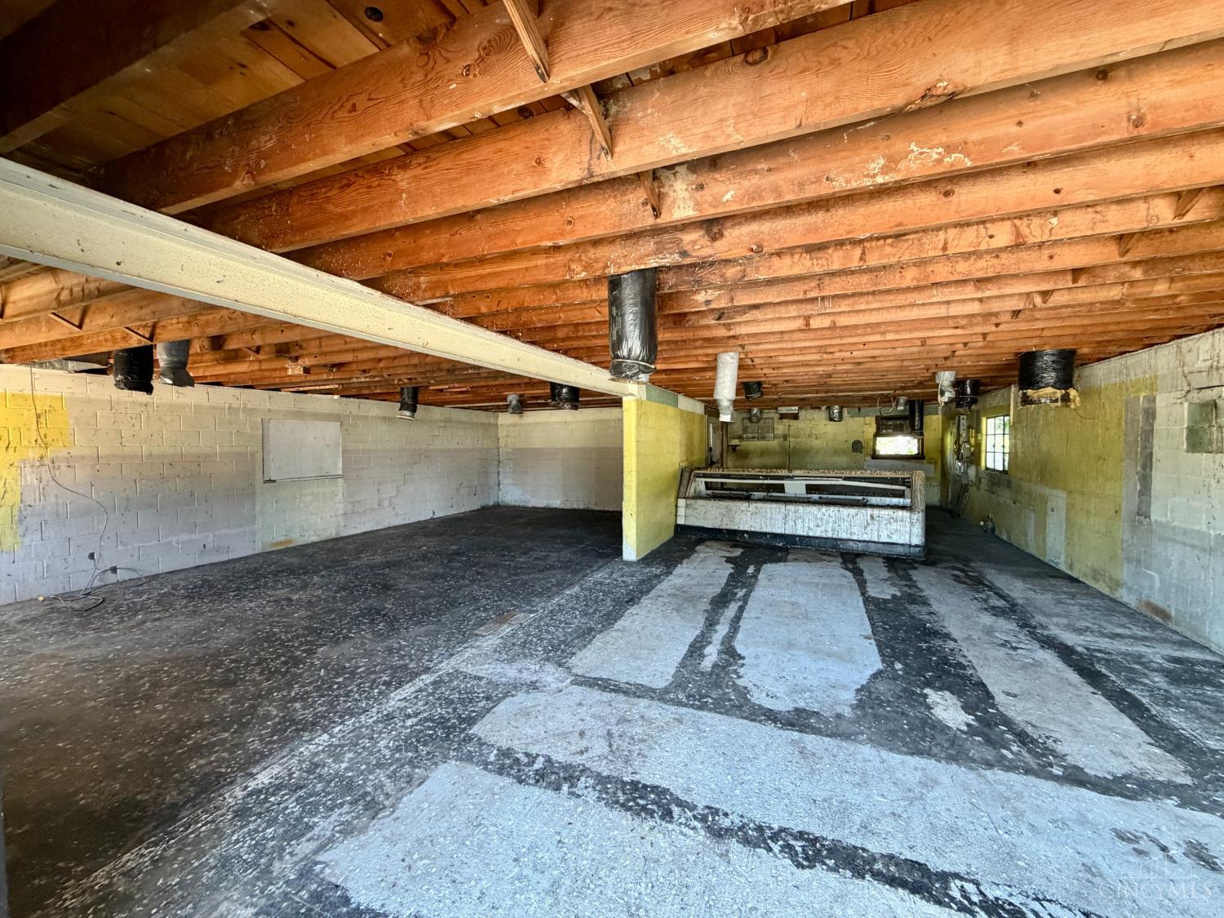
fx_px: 495
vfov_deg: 85.7
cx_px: 612
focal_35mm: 14
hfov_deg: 102.1
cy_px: 459
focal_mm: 2.22
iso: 320
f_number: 2.2
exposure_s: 1/85
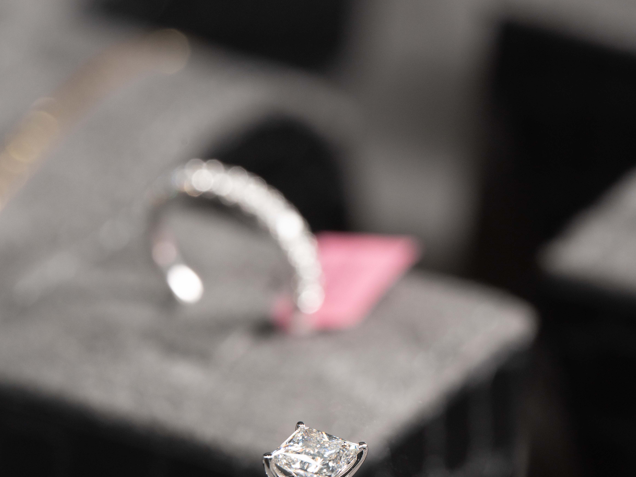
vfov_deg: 9.7
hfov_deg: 13.0
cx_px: 317
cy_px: 472
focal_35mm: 152
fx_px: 2793
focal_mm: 105
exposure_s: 1/60
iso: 1250
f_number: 8
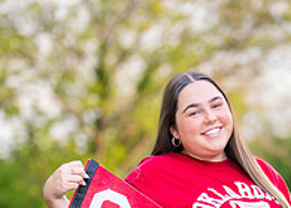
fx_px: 1495
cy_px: 230
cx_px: 208
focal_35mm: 181
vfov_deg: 7.9
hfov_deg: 11.1
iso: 320
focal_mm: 50
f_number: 1.2
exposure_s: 1/1250
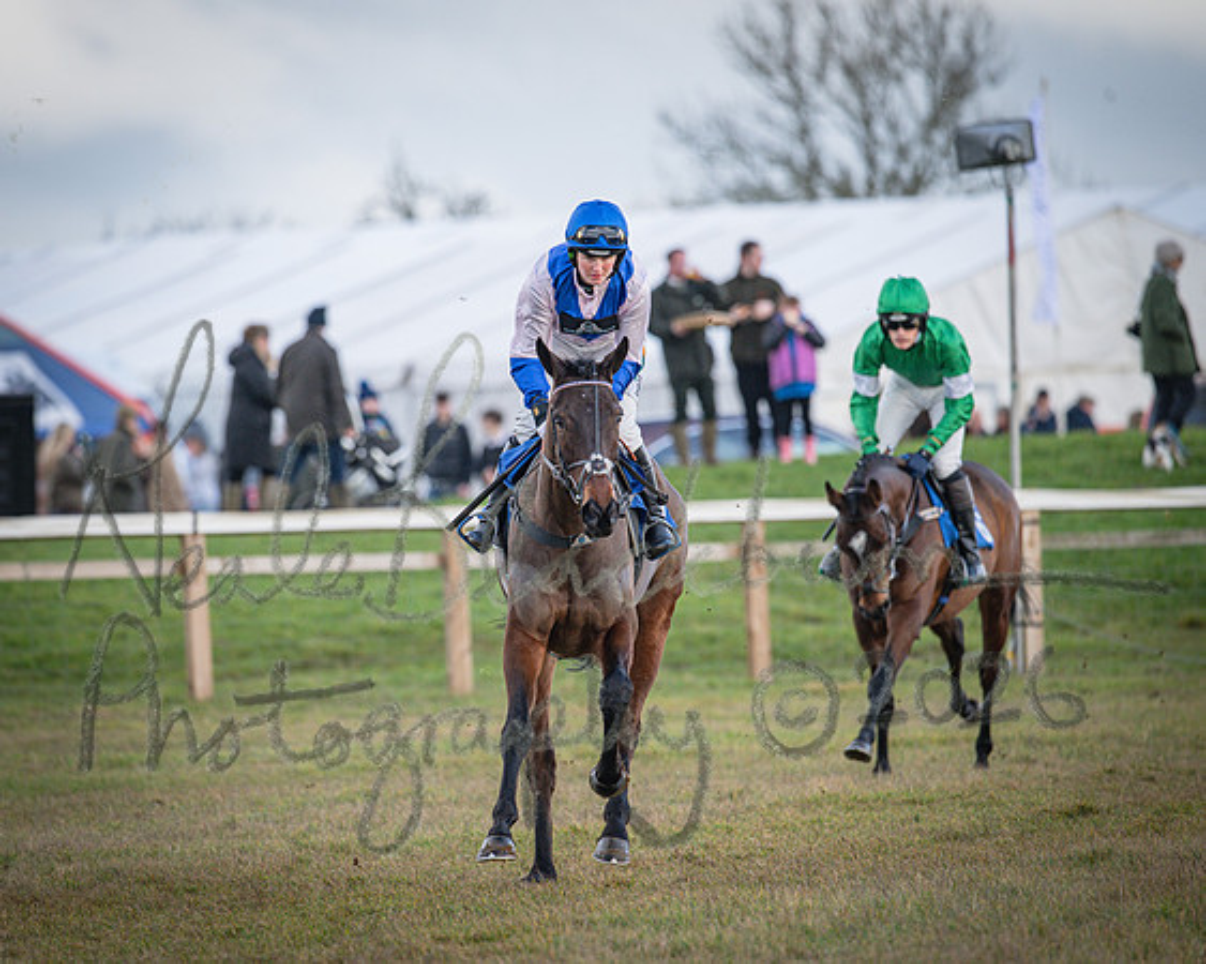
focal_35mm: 450
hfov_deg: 4.3
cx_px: 517
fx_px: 16073
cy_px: 482
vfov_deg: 3.4
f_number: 5
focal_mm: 400
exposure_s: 1/1250
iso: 800
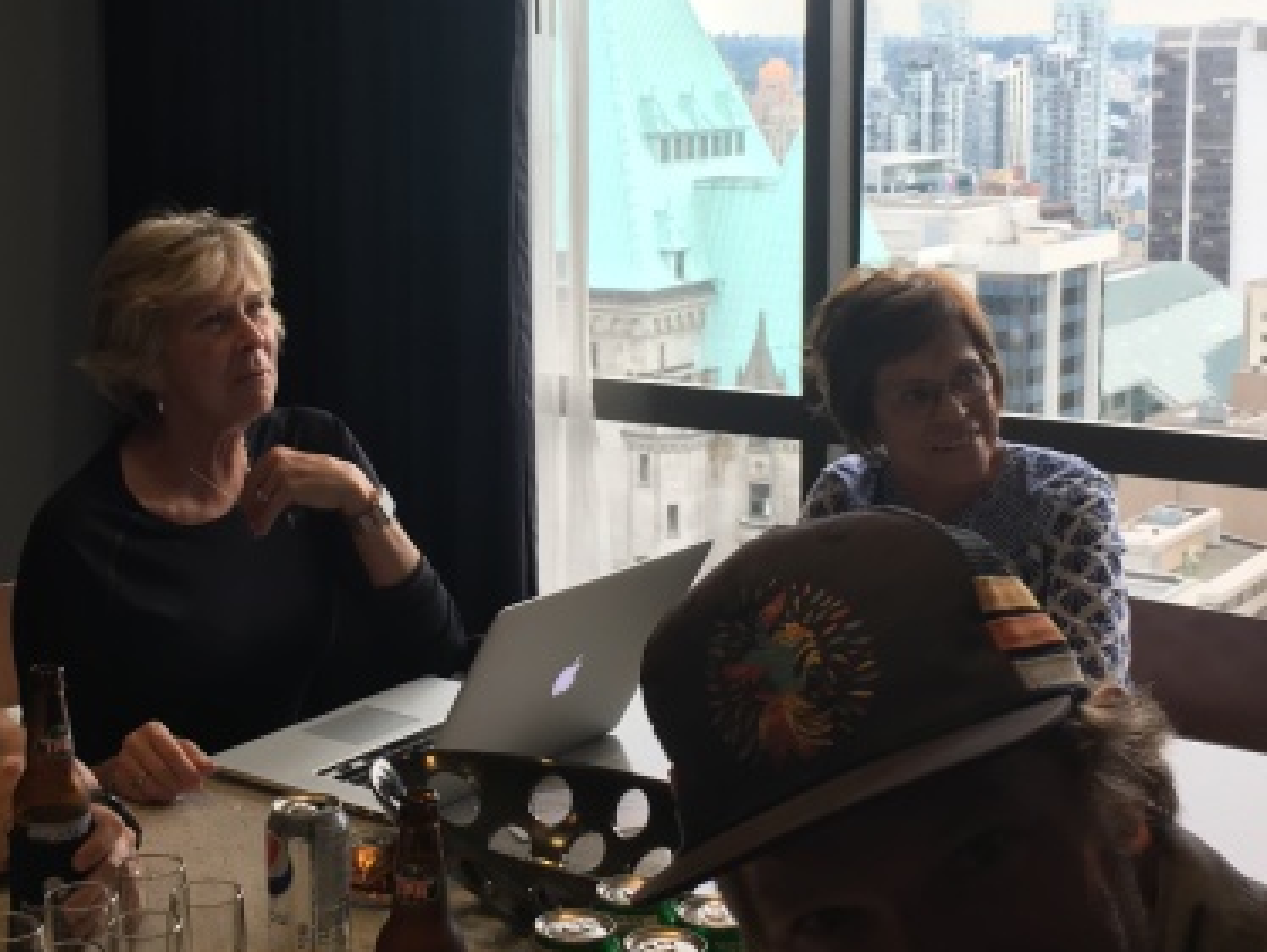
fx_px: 2271
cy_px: 359
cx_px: 434
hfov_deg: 31.0
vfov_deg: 23.6
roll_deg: +1.1
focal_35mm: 62
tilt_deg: -7.5
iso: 40
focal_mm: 4.15
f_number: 2.2
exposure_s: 1/120
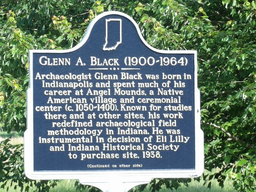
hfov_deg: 5.5
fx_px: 2685
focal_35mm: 363
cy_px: 96
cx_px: 128
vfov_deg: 4.1
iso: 100
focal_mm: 65.2
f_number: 4.2
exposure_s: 1/138
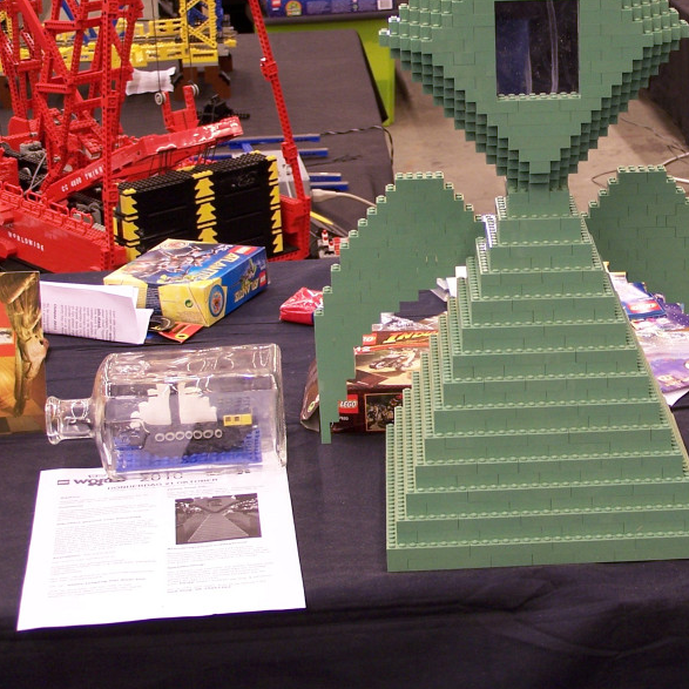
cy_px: 277
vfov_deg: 19.1
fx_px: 2049
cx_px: 597
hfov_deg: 18.8
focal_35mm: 91
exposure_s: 1/2
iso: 80
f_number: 3.1
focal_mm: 9.8
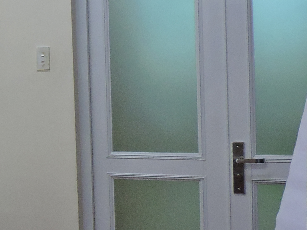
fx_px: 710
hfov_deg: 20.5
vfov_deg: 18.4
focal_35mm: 80
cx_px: -168
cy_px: 79
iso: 400
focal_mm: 4.3
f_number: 3
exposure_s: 1/25
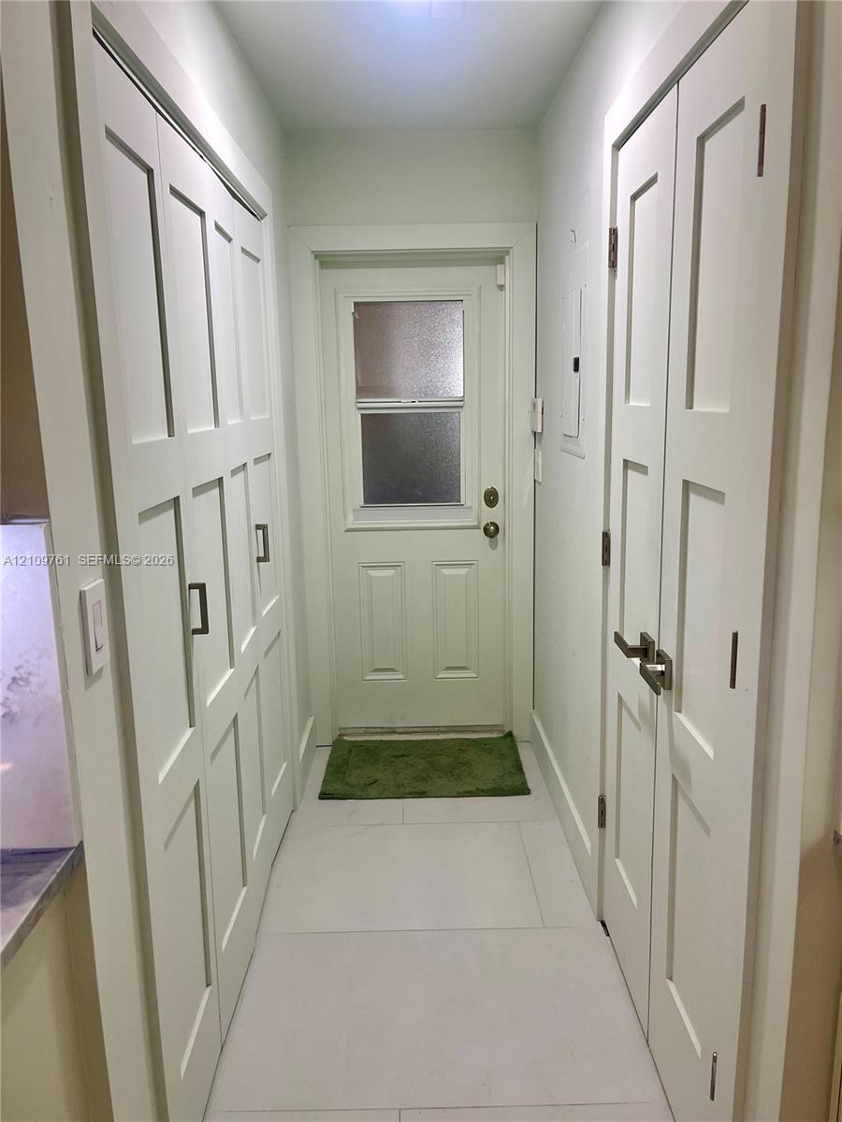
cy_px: 561
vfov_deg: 69.4
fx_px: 811
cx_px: 421
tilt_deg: -11.3
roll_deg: +2.0
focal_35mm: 25
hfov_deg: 54.9
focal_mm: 5.1
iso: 125
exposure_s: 1/120
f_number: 1.6
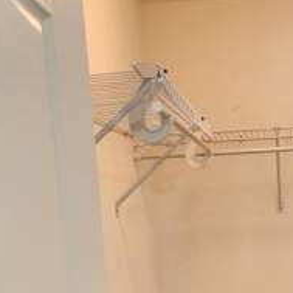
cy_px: 369
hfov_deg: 24.5
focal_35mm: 69
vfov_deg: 22.6
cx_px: 240
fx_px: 661
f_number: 1.8
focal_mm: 6.4
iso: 320
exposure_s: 1/120
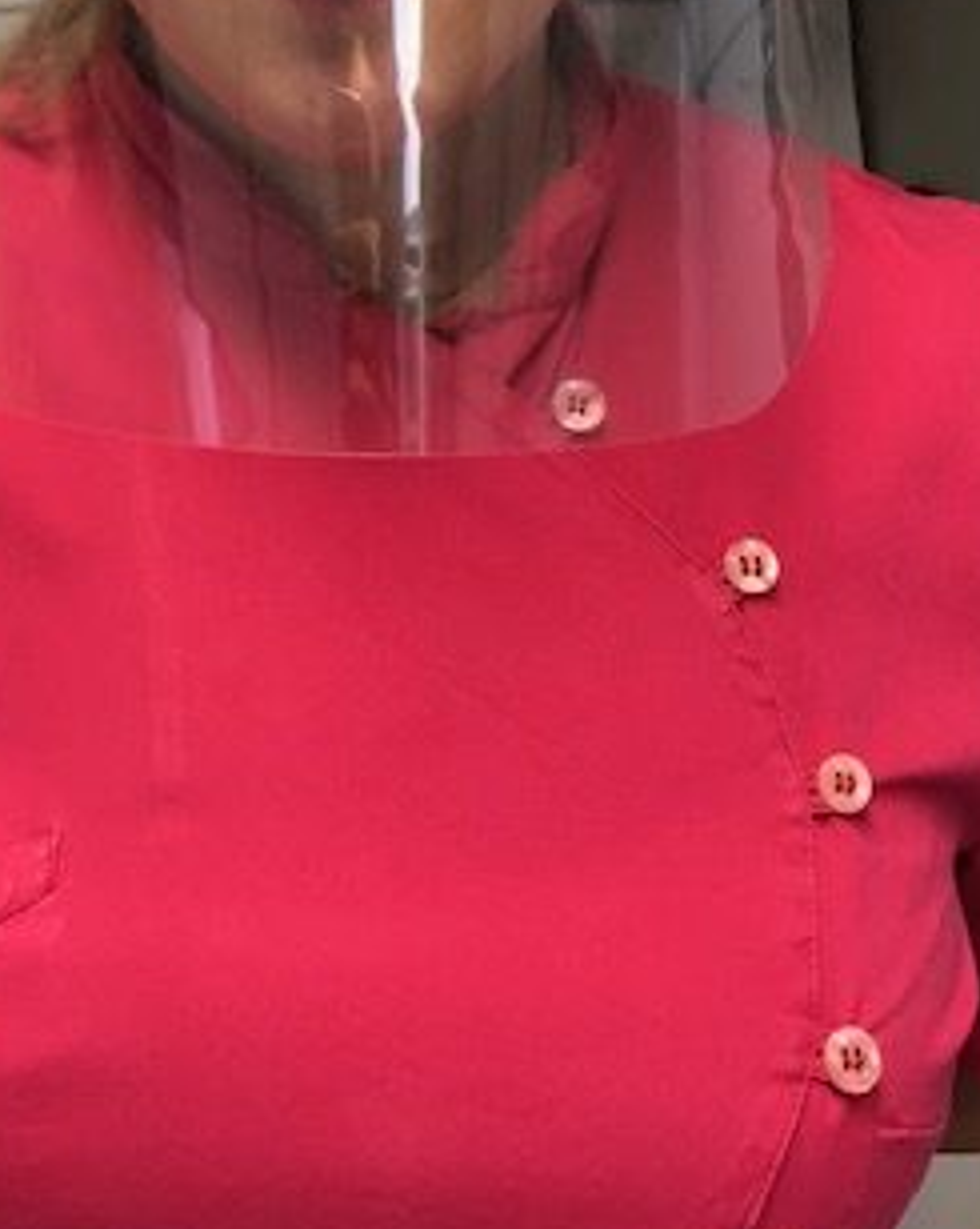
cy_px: 8
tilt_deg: -12.7
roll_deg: -0.4
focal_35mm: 57
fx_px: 2070
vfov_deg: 30.7
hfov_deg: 26.4
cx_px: 264
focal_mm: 3.99
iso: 32
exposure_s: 1/33
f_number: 1.8
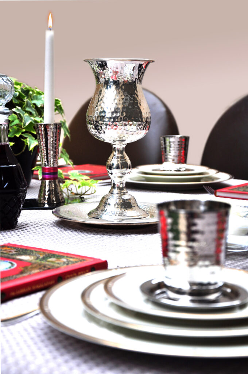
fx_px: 746
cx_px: 124
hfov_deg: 18.9
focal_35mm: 72
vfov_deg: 28.1
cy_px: 187
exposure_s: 1/500
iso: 200
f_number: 5.6
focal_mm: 48
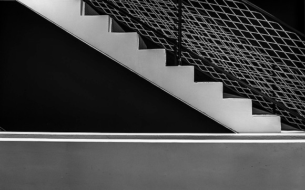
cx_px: 156
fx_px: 283
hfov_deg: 56.7
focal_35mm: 34
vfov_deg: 36.7
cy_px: 68
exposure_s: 1/35
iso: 200
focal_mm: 18.8
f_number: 2.8
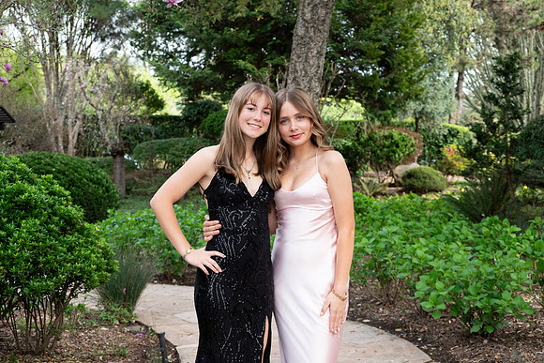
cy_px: 182
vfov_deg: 23.4
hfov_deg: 34.5
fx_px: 877
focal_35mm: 58
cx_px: 272
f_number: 7.1
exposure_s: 1/640
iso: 1250
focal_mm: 58
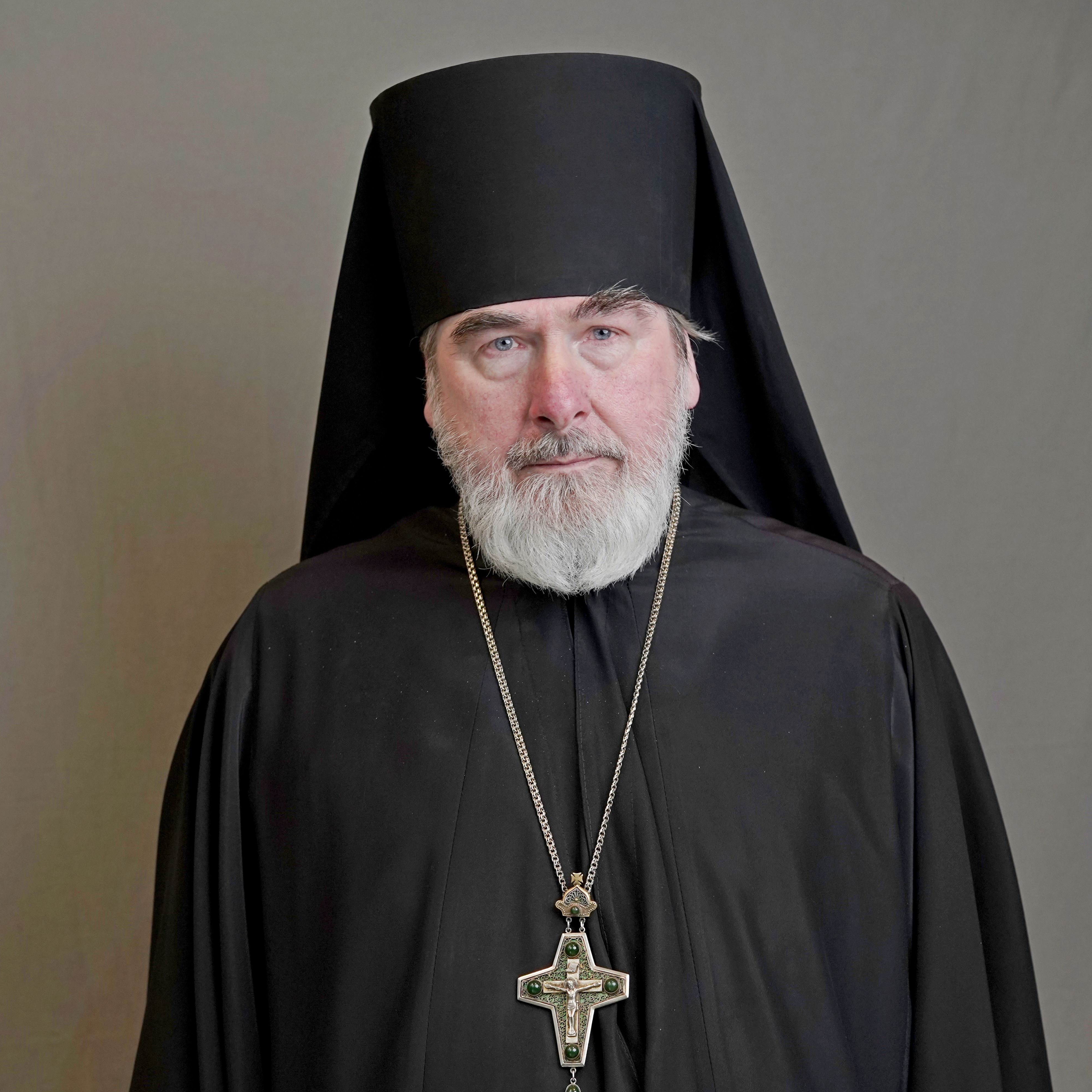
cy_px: 707
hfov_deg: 16.0
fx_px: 3890
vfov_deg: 16.0
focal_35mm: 109
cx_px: 543
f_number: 3.5
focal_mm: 85
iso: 1250
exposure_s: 1/100
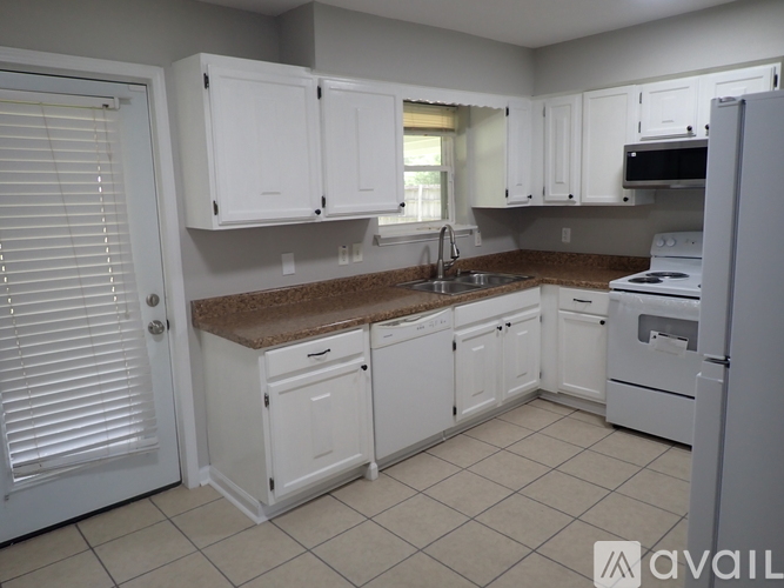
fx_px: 566
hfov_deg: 69.4
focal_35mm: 25
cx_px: 392
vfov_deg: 54.9
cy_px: 294
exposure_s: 1/100
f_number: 2
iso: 200
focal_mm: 4.5
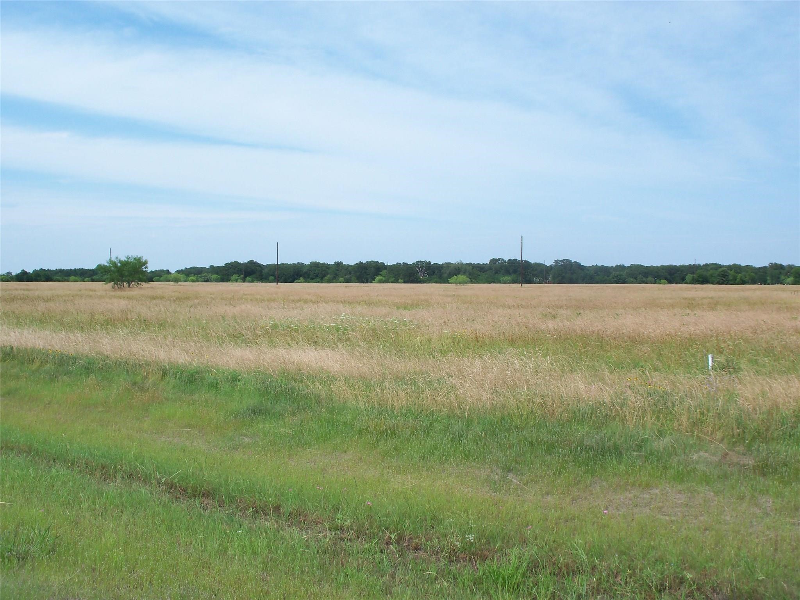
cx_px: 400
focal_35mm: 35
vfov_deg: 40.7
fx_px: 809
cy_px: 300
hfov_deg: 52.6
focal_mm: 6.3
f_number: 5.5
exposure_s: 1/320
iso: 80
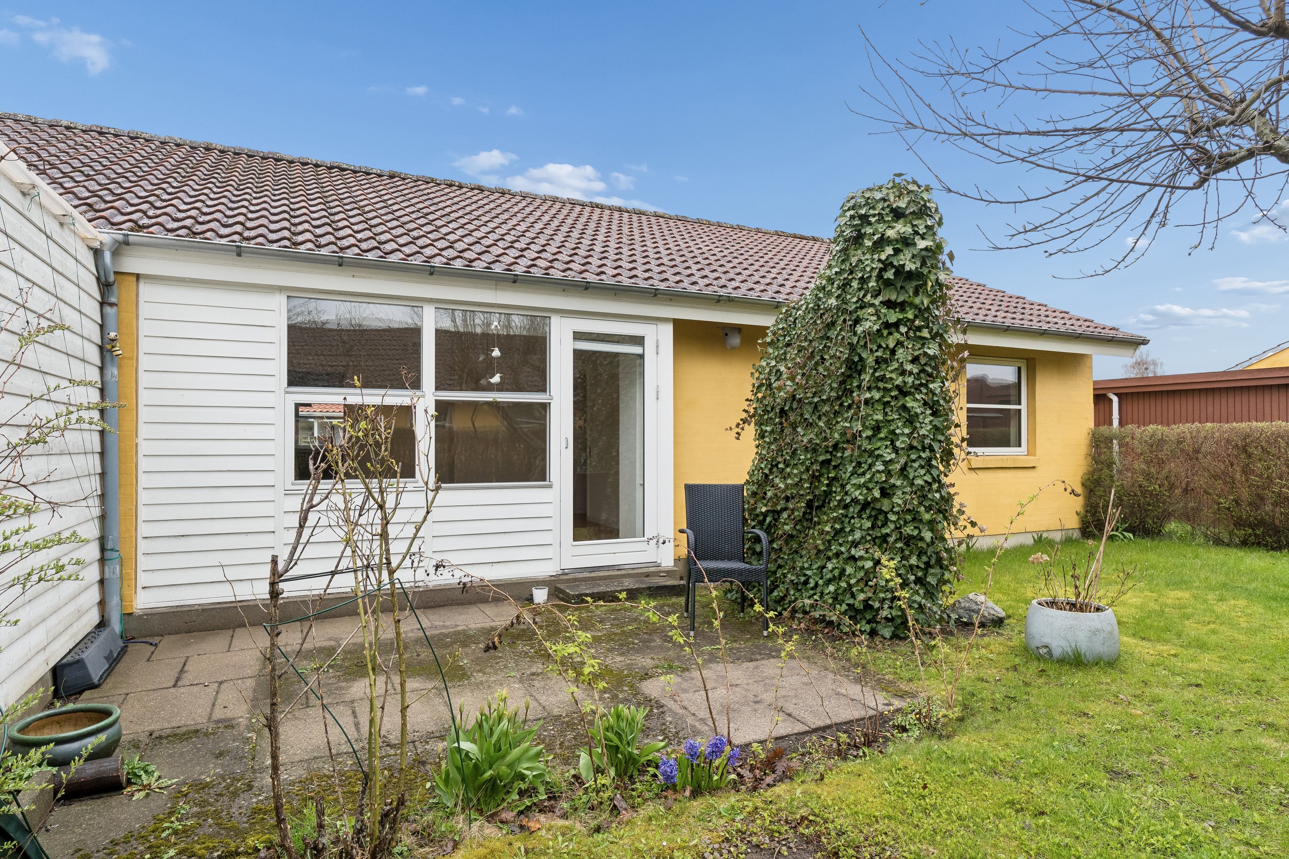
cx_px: 644
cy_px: 430
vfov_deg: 57.8
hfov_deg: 79.2
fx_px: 779
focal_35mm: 22
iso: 320
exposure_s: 1/320
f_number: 8
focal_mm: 14.5
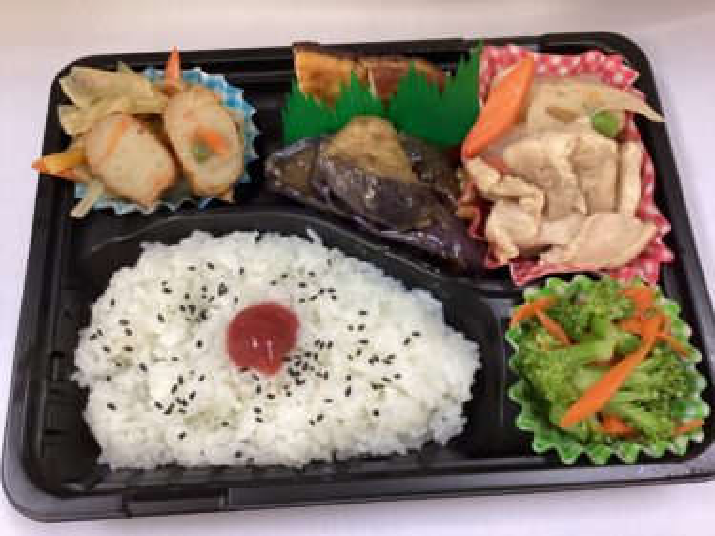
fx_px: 640
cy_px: 268
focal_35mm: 31
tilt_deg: -69.3
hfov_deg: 58.4
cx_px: 358
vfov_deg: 45.4
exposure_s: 1/60
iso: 160
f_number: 2.4
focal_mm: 3.3
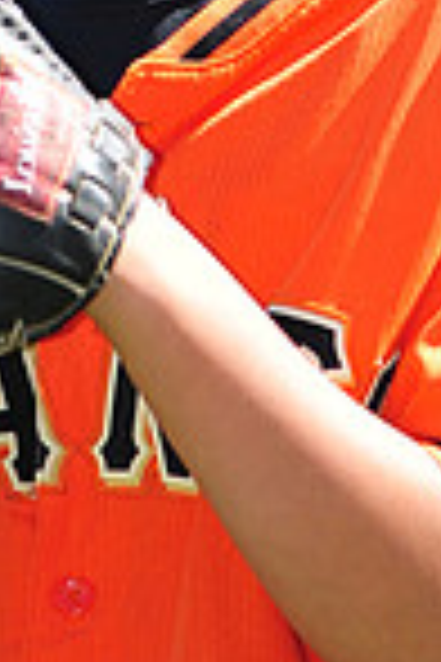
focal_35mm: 787
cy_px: -320
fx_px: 14460
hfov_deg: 1.7
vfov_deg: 2.6
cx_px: 243
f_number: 4.5
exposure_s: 1/500
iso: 200
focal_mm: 200
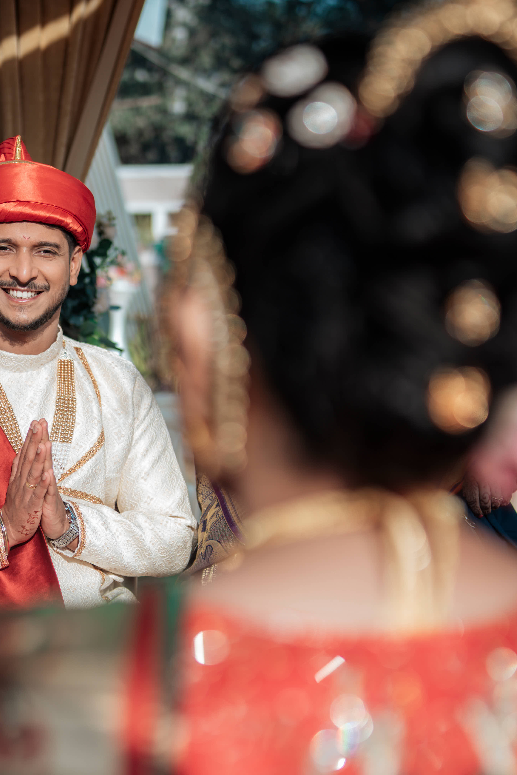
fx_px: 1314
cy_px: 462
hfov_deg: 22.2
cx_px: 174
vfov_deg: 32.8
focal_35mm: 61
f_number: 2
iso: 50
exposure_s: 1/1600
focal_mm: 35
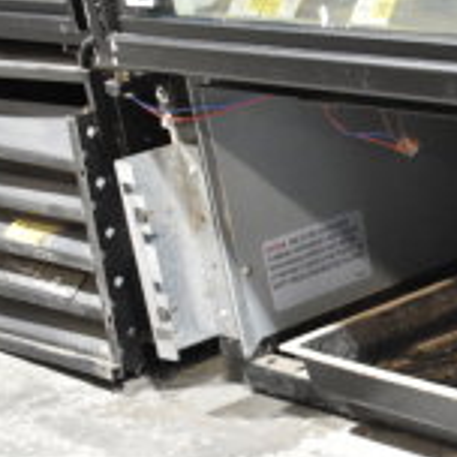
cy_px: 293
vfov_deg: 14.8
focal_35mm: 118
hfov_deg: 13.2
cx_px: 854
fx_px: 1758
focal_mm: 23
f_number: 3.8
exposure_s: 1/40
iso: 1800
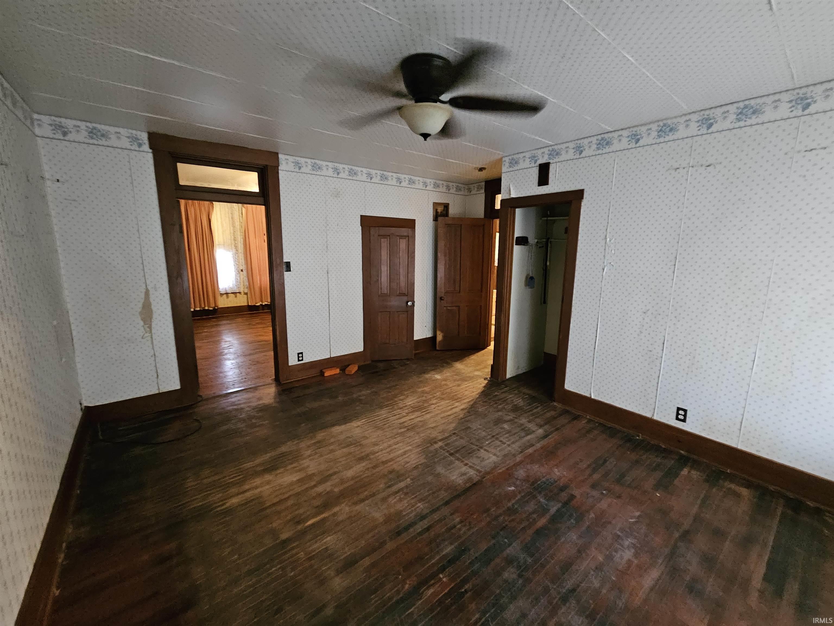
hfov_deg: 106.2
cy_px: 313
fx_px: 313
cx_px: 417
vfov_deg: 89.9
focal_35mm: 13
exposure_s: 1/24
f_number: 2.2
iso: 1000
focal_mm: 2.2
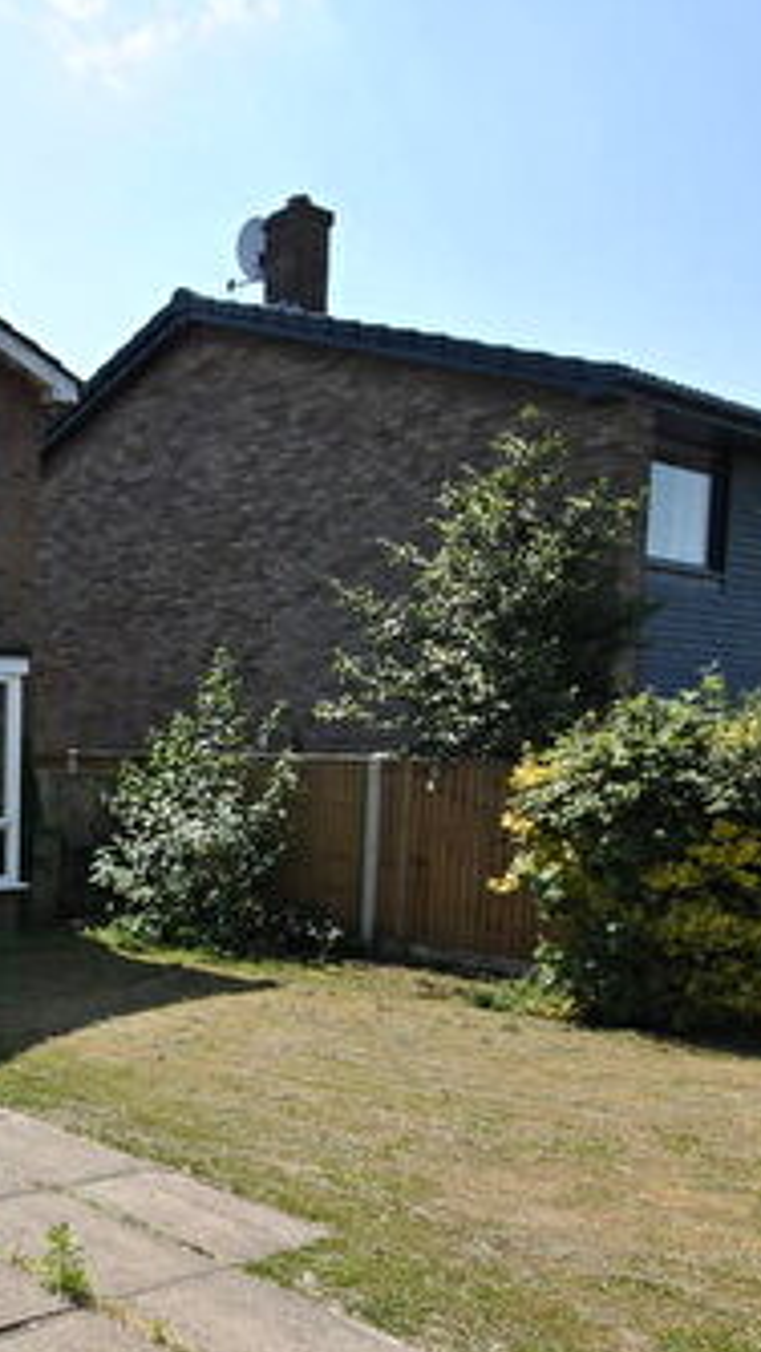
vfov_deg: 58.8
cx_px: -182
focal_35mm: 33
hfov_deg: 29.8
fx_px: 1183
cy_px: 842
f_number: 8
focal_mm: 10
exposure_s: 1/250
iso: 100
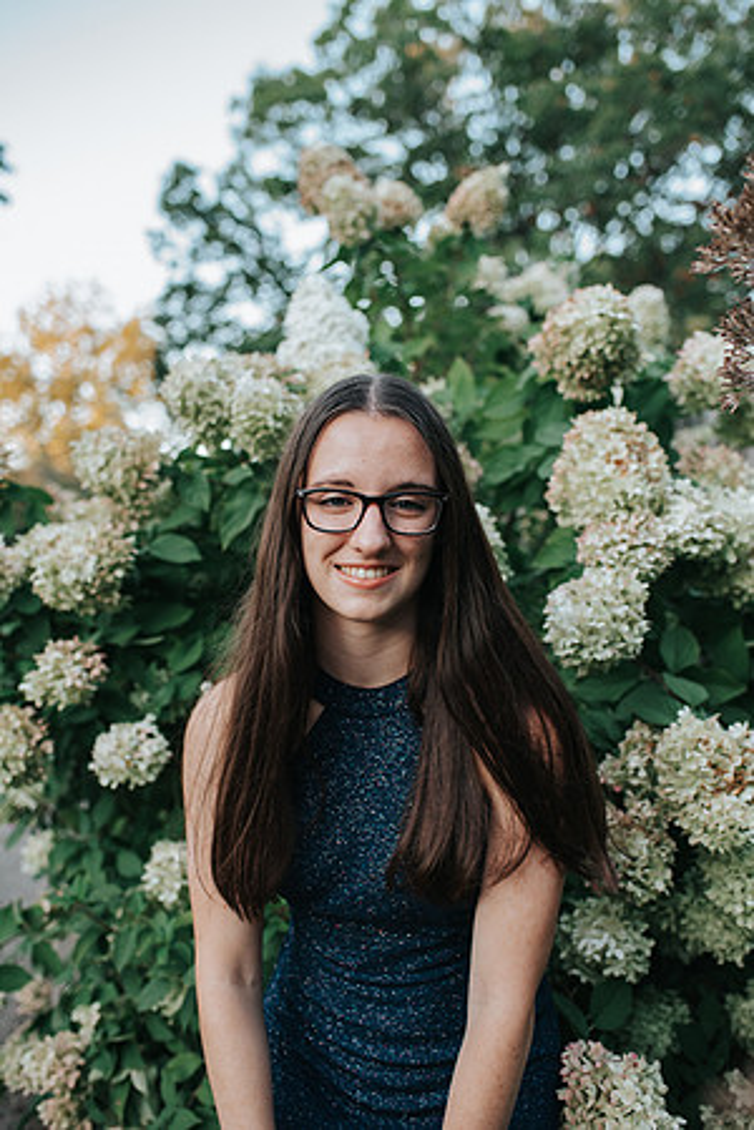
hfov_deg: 37.9
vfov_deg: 54.4
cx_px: 377
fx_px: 1099
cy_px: 565
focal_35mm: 35
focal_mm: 35
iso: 900
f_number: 2.8
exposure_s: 1/400
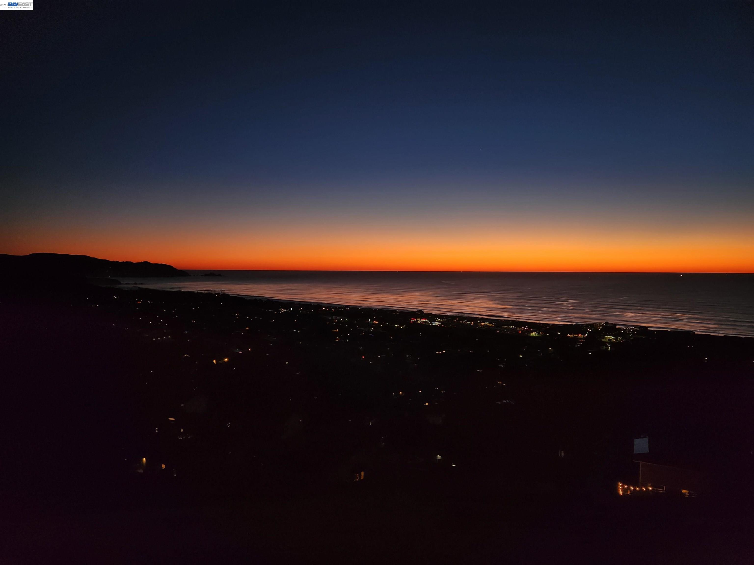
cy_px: 282
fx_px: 501
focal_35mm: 23
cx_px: 377
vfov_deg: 58.9
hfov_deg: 73.9
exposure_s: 1/180
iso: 125
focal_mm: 5.4
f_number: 1.8
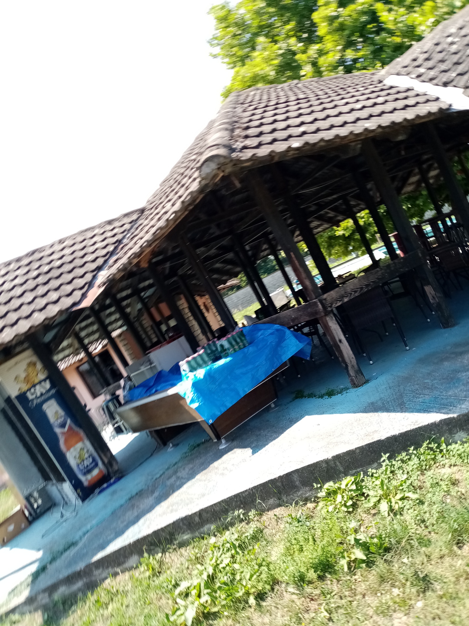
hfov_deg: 53.1
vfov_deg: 67.3
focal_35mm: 26
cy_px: 313
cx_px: 234
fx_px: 470
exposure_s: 1/348
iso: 102
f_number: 1.8
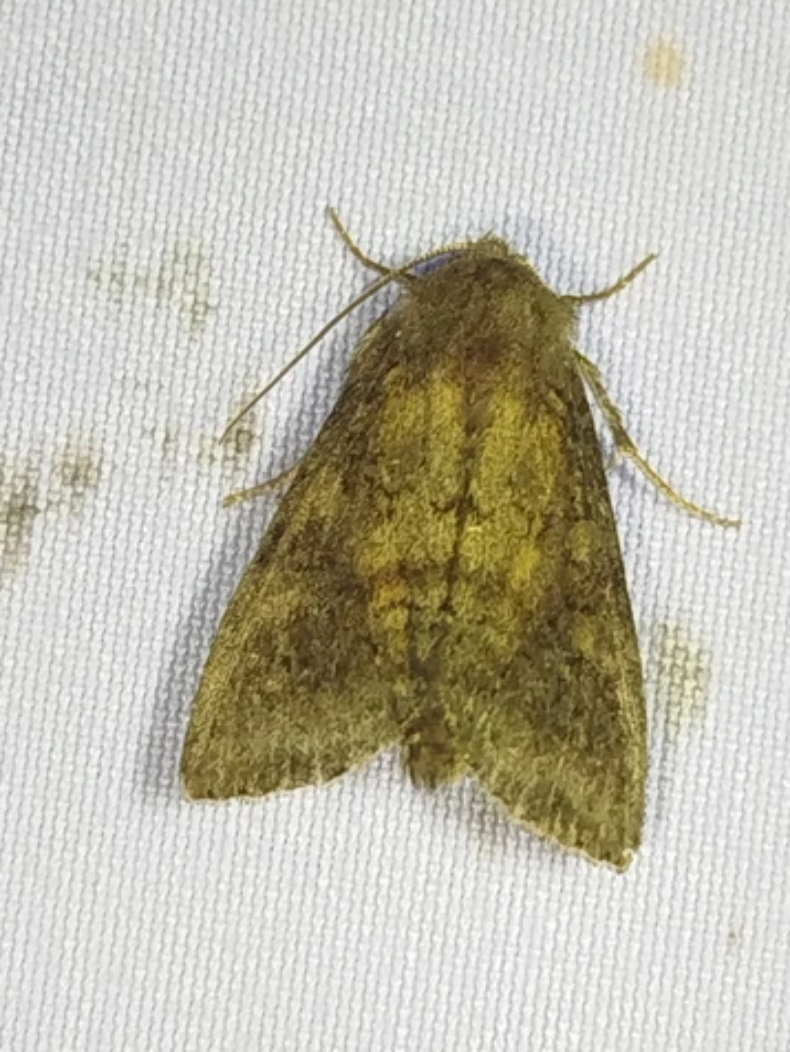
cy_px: 507
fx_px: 3711
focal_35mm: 122
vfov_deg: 16.1
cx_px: 364
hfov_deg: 12.2
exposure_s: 1/100
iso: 80
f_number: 1.7
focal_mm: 5.31
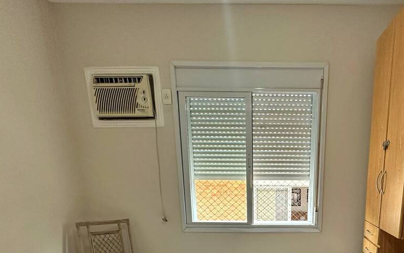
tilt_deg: -15.6
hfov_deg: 64.3
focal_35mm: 28
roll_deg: -0.2
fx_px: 308
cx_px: 277
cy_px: 254
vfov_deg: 39.2
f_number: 2.2
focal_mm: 2.22
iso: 320
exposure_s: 1/120
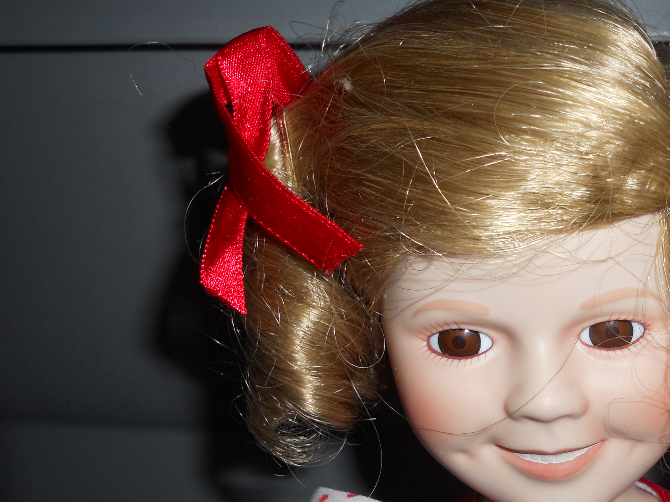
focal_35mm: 48
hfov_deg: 38.7
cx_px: 495
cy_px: 328
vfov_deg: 30.1
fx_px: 929
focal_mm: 5.8
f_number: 8.8
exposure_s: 1/25
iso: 80
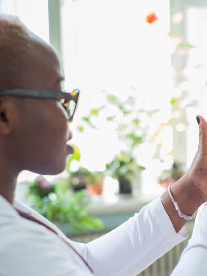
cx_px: 173
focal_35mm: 73
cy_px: 139
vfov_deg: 26.7
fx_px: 582
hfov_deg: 19.9
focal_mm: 50
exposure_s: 1/80
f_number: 3.2
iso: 320
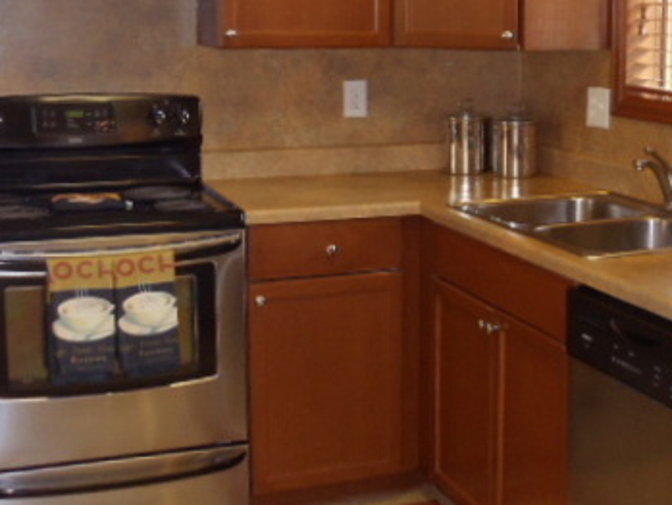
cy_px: 172
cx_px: 448
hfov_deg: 23.2
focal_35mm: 84
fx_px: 1631
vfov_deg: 17.5
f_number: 3.5
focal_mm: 6
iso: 200
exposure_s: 1/30
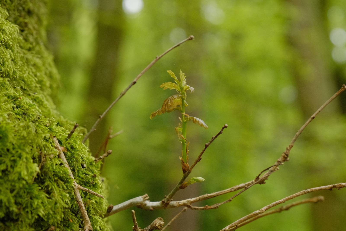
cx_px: 173
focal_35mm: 79
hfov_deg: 25.7
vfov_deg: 17.3
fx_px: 759
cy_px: 116
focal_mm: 52.4
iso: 3200
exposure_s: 1/160
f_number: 5.6
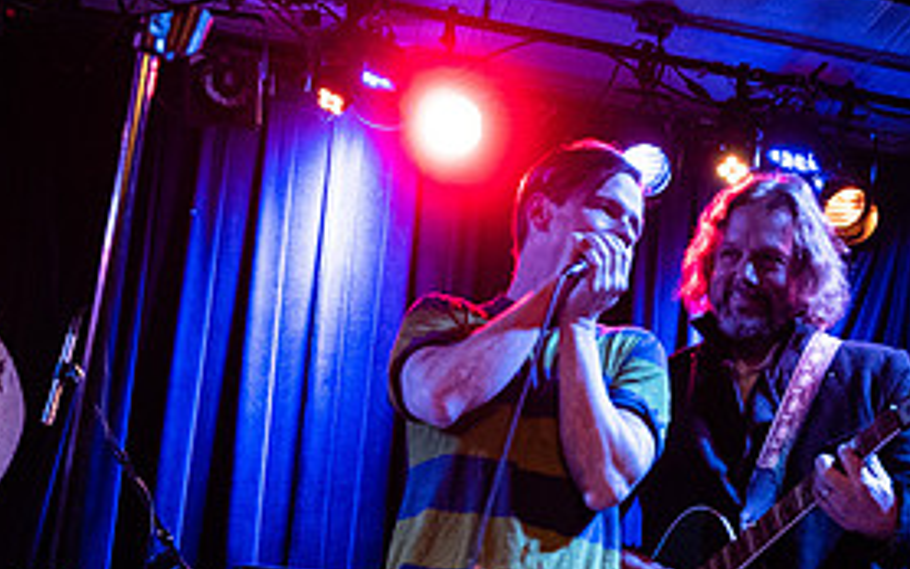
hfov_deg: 28.3
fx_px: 1786
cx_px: 638
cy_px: 529
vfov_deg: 17.8
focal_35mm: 72
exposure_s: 1/160
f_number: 3.2
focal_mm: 24
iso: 2000
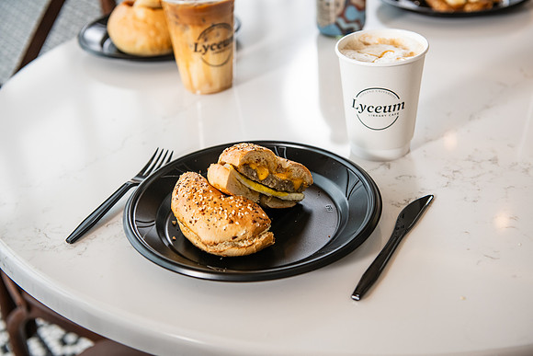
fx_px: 814
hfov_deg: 36.2
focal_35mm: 55
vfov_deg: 24.6
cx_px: 266
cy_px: 178
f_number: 4
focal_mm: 55
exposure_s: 1/200
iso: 640
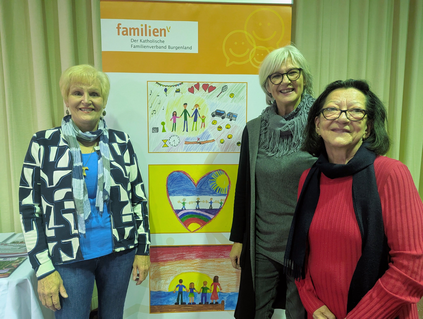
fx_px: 294
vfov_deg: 56.9
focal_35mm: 24
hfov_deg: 71.5
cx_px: 212
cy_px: 160
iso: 827
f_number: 1.85
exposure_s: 1/50
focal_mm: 6.81
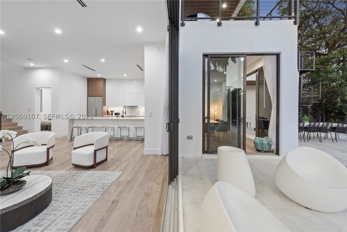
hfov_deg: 104.2
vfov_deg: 81.2
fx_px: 135
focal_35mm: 14
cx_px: 174
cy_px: 116
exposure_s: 1/4
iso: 320
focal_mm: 14
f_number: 8
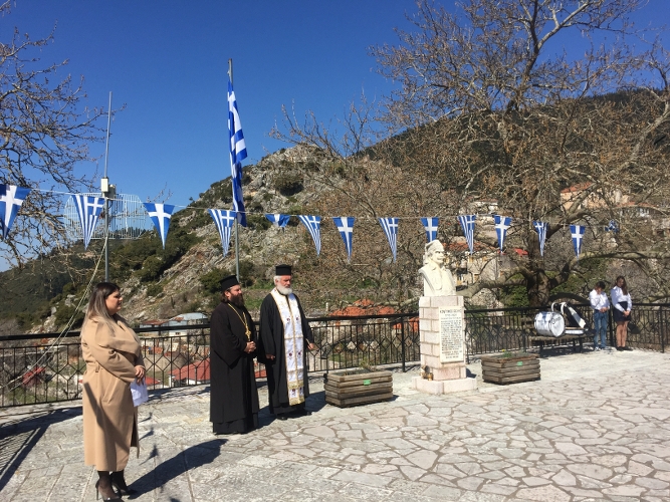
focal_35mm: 29
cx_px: 335
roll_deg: +1.2
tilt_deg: +4.3
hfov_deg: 61.7
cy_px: 251
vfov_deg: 48.2
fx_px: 561
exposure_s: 1/2825
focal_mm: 4.15
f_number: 2.2
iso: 32
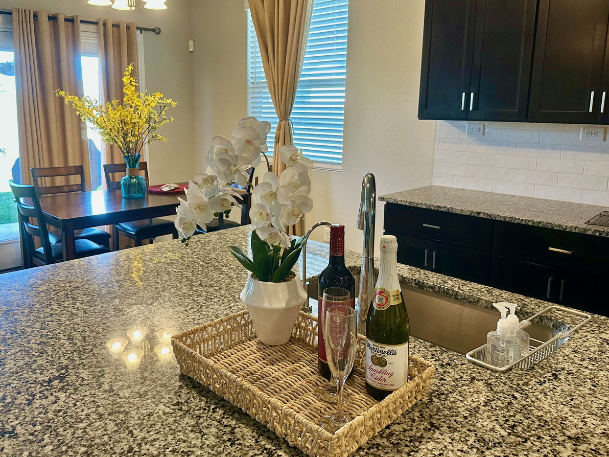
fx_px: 510
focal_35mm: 29
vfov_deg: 48.2
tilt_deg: -9.5
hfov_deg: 61.5
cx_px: 274
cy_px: 206
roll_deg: -0.3
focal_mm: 6.86
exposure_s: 1/120
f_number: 1.78
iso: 200
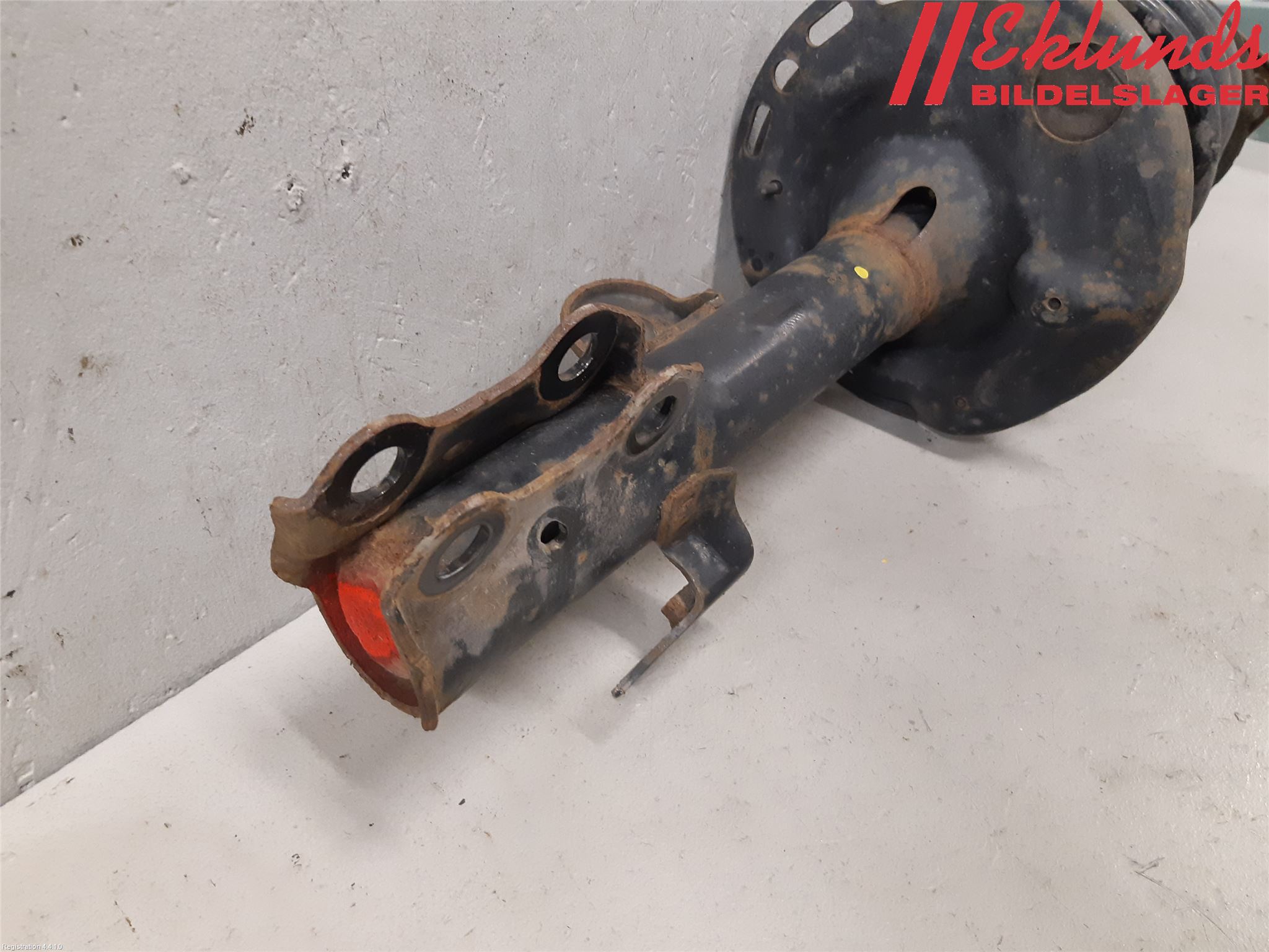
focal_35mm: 26
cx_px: 634
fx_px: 953
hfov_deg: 67.3
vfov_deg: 53.1
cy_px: 476
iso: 250
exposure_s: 1/50
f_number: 1.7
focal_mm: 3.93
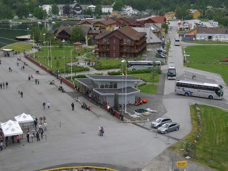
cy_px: 86
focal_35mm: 53
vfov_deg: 27.5
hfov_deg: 36.2
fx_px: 349
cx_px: 114
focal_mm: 11.3
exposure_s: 1/250
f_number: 4.4
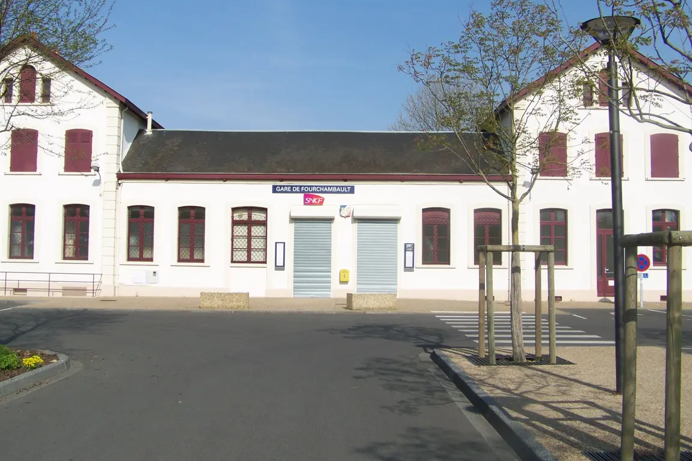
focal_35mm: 44
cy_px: 185
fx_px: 845
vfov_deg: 30.4
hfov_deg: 44.5
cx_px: 317
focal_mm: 6.3
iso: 80
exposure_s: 1/640
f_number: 5.6
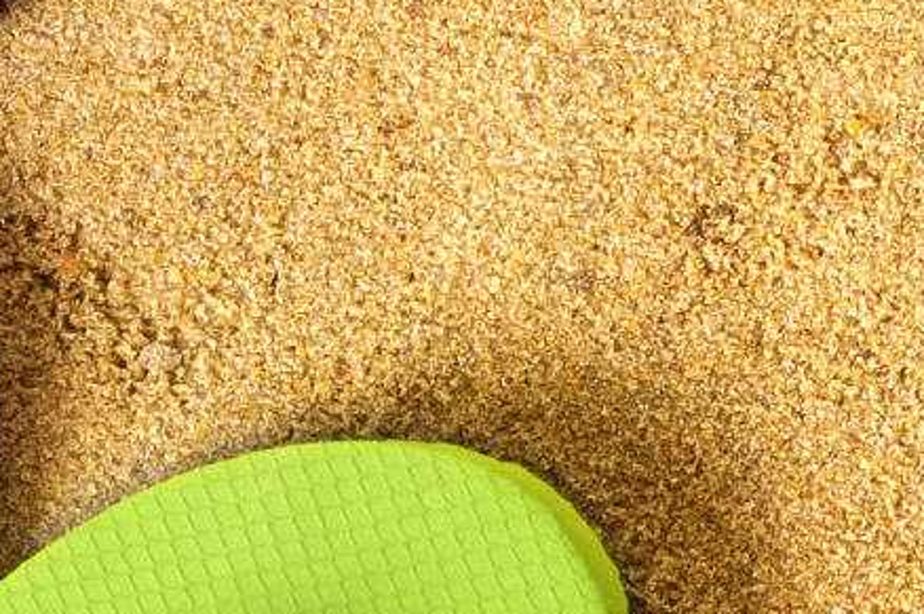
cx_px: 2211
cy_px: -684
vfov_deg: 4.4
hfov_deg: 6.4
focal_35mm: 307
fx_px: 7869
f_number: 11
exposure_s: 1/125
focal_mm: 35
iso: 200
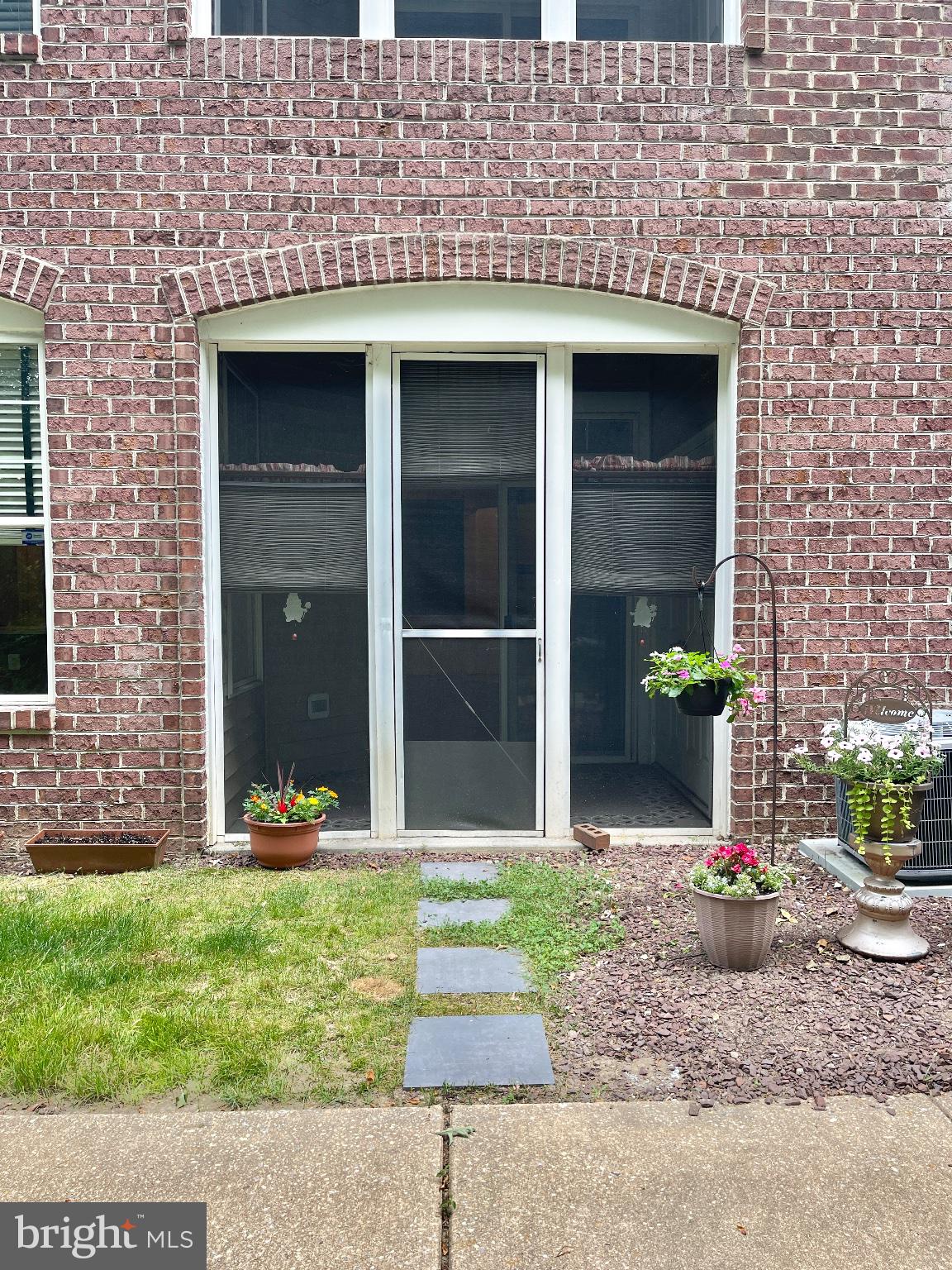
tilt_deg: -1.9
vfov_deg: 69.4
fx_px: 917
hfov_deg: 54.9
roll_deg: +0.9
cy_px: 635
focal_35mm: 25
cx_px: 476
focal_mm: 5.1
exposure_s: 1/459
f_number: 1.6
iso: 32
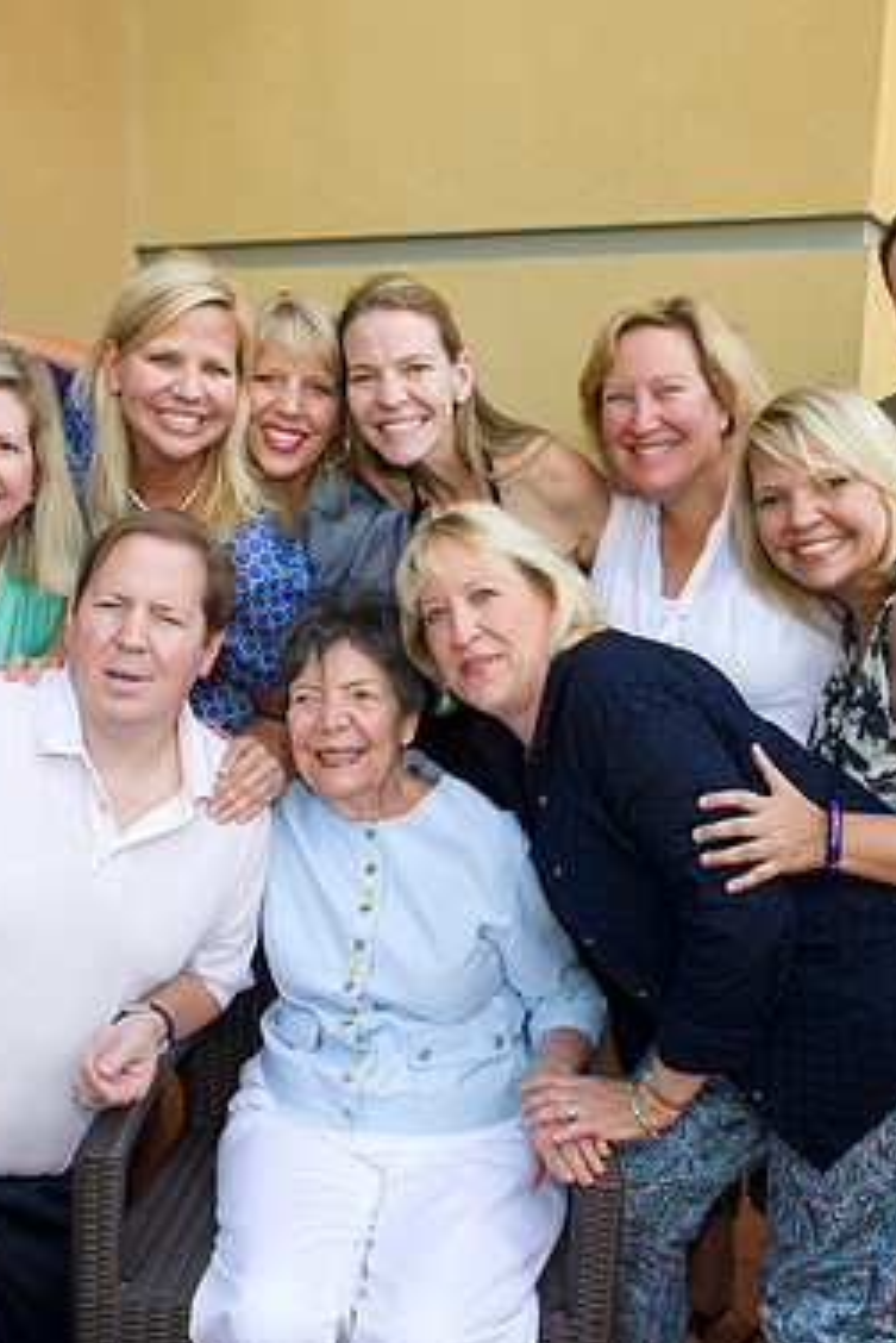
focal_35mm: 37
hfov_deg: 36.0
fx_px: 1380
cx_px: 414
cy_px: 686
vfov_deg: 51.9
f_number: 5.6
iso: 640
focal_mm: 24
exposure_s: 1/250
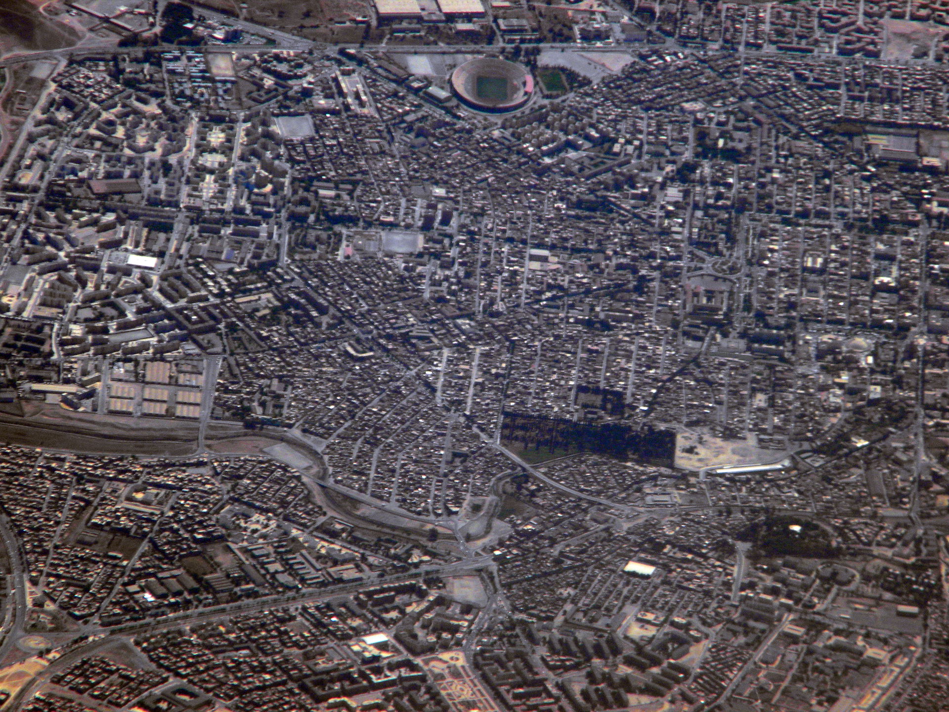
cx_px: 474
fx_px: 11350
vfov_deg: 3.6
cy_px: 356
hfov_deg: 4.8
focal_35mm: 414
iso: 80
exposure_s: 1/288
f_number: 5.4
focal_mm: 75
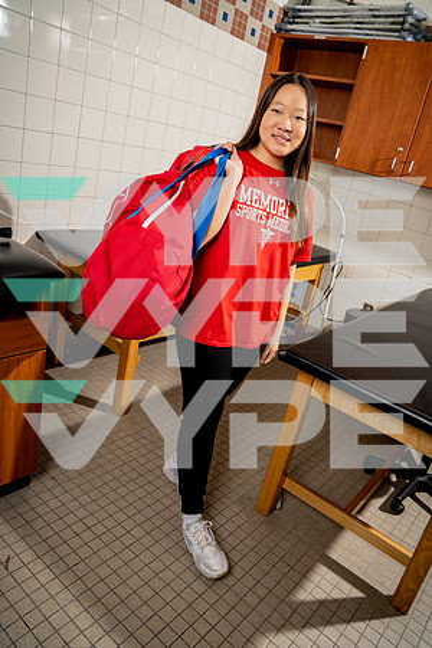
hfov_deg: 47.9
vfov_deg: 67.4
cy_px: 324
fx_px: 486
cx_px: 216
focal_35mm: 27
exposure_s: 1/250
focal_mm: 27
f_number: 6.3
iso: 250
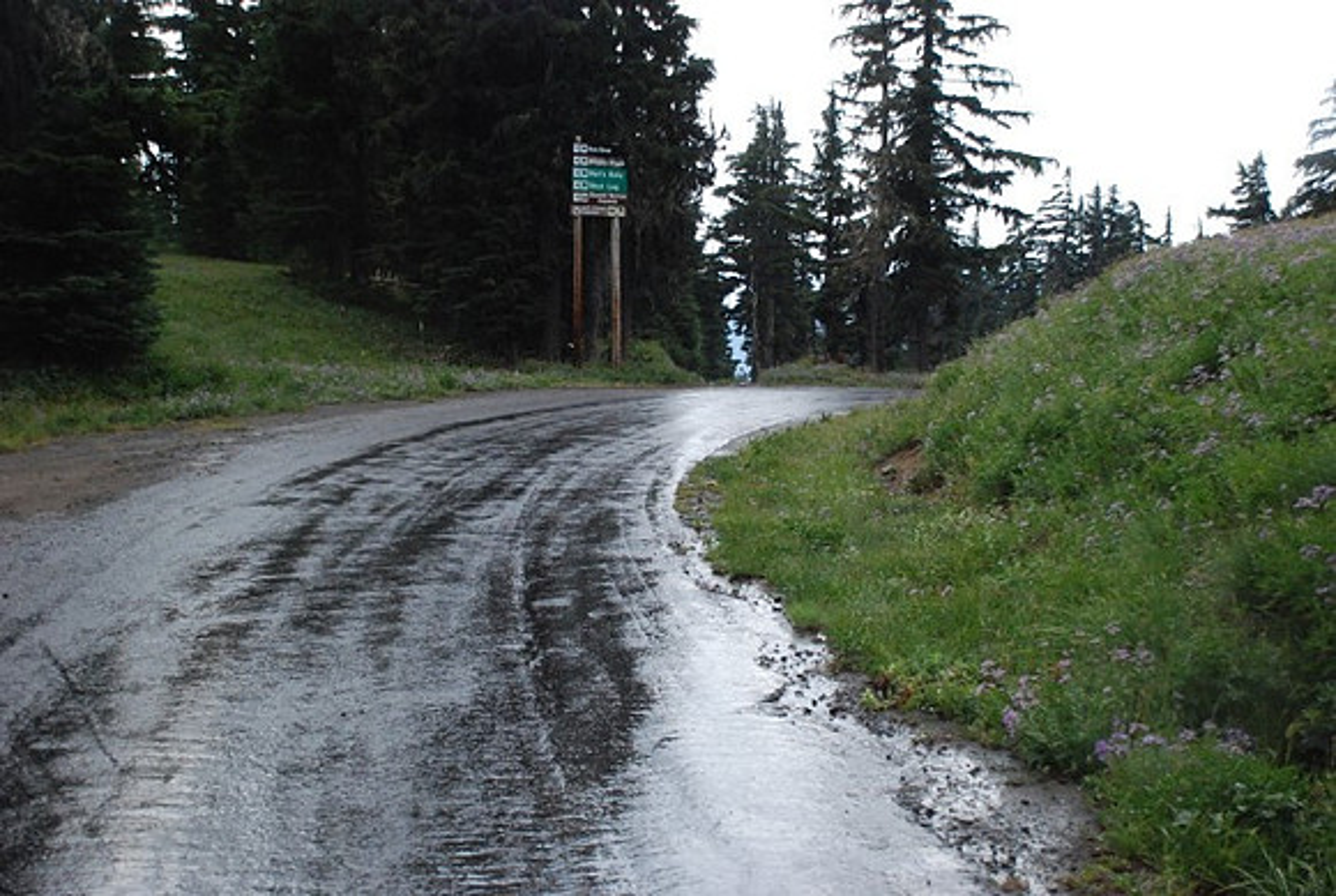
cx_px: 668
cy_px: 448
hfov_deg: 42.3
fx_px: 1729
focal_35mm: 46
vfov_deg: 29.1
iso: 1600
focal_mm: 31
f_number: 4.2
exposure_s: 1/1000
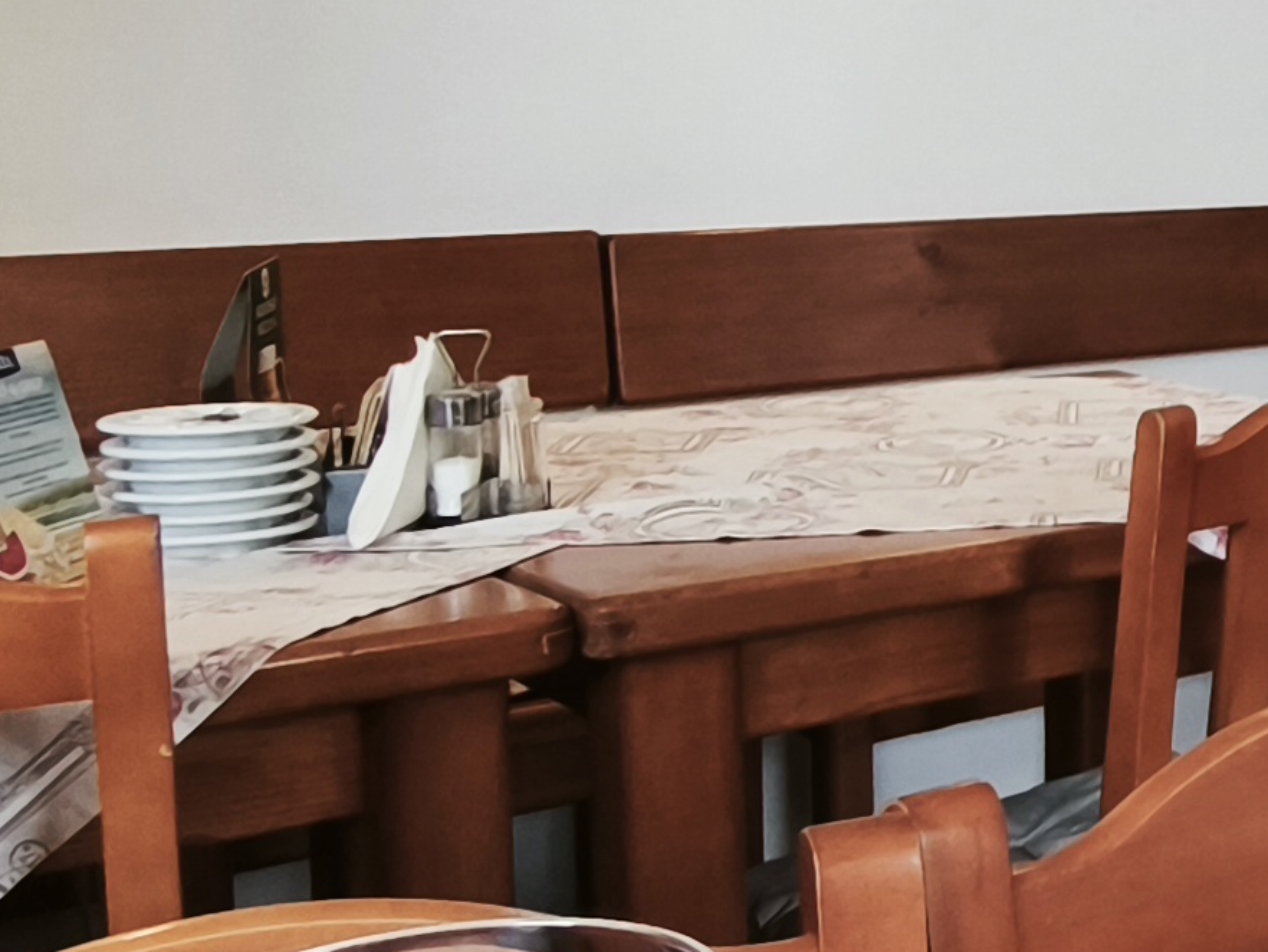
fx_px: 2492
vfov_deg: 21.5
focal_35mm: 68
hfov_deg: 23.7
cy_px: 276
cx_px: 1814
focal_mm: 1.91
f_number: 2.2
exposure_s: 1/50
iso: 100
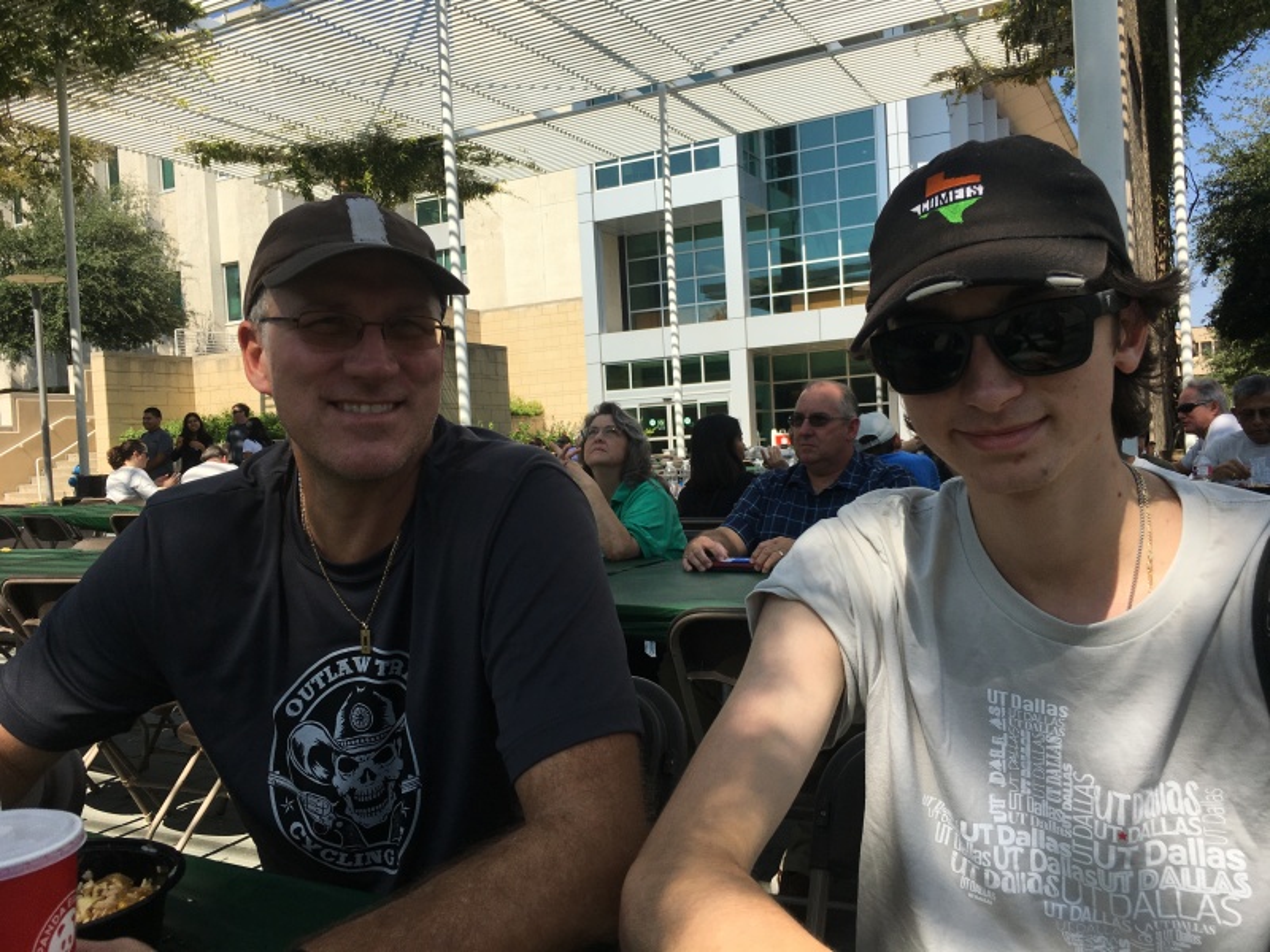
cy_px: 476
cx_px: 635
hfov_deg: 61.7
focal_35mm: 29
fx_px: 1064
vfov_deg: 48.2
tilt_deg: -0.2
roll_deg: +3.2
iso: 25
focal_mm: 4.15
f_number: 2.2
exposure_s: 1/1709
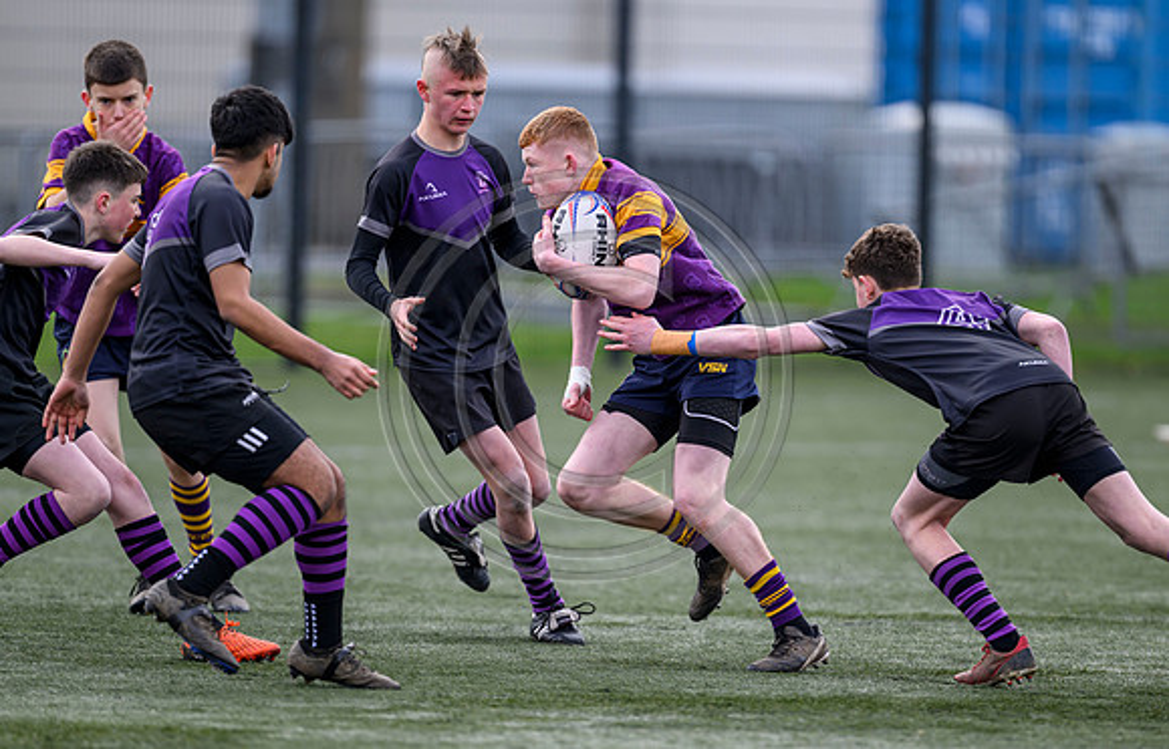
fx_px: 14538
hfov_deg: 4.6
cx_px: 647
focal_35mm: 453
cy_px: 427
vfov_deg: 3.0
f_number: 3.2
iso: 500
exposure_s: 1/1600
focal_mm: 400
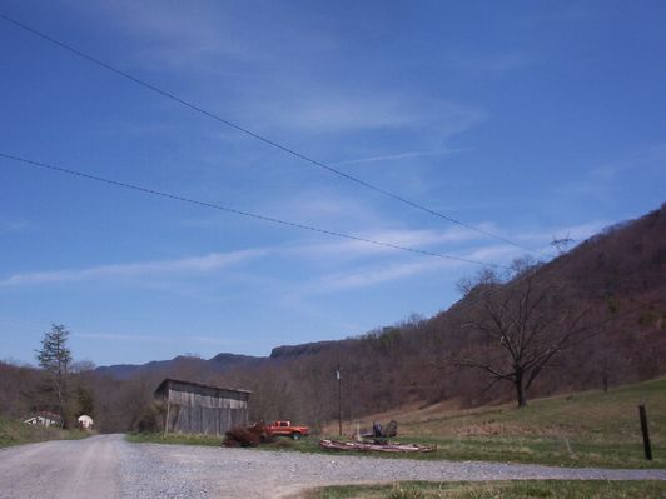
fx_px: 750
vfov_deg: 36.8
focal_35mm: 39
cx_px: 333
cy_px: 250
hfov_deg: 47.9
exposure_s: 1/428
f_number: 8
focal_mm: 6
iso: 100
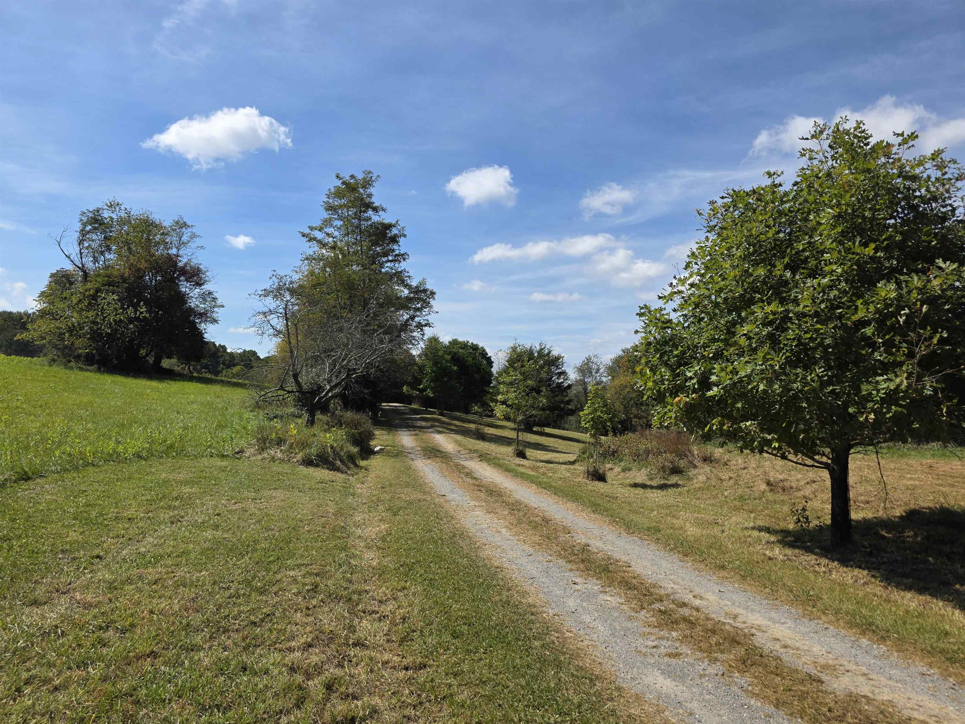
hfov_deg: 73.9
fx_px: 641
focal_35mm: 23
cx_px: 482
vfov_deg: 58.9
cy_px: 362
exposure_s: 1/7944
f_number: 1.7
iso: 80
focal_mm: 6.3
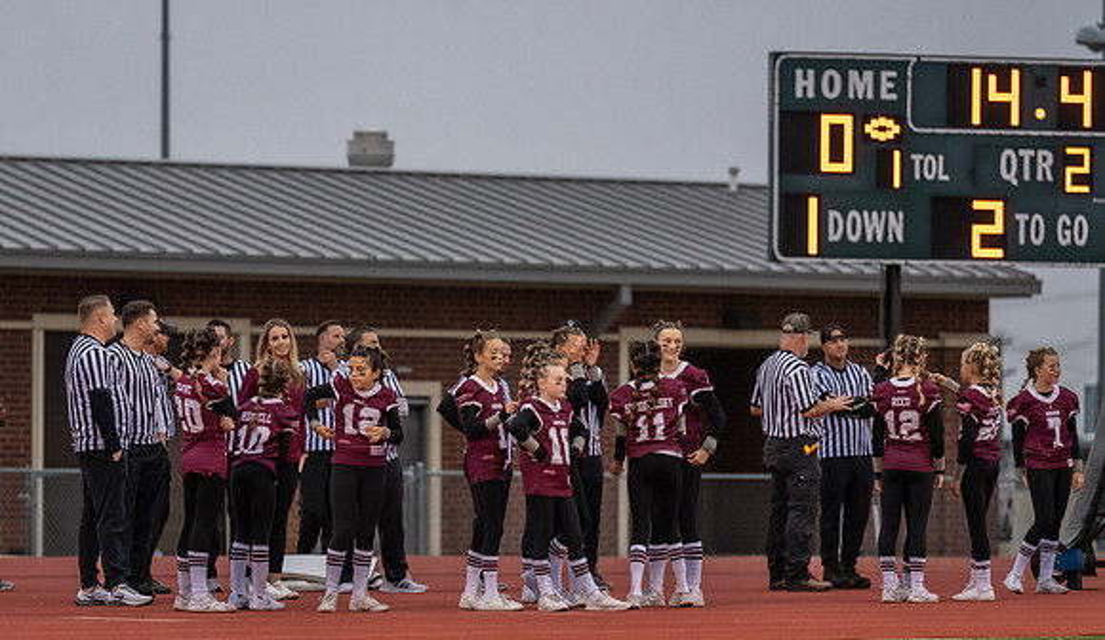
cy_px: 450
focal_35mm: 186
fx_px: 5482
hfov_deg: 11.5
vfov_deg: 6.7
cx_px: 481
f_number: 2.8
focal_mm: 143
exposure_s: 1/1250
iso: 2500
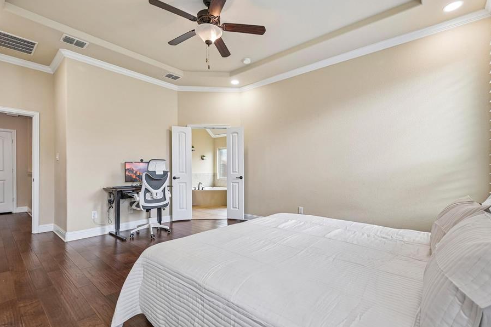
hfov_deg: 96.7
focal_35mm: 16
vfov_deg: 73.7
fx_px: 218
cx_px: 244
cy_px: 167
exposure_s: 1/15
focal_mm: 14
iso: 250
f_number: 9
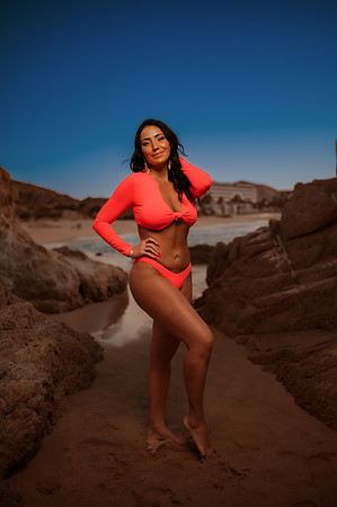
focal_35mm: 35
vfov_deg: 54.5
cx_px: 168
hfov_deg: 37.8
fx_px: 493
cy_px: 254
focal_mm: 35
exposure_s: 1/100
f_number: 1.8
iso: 50
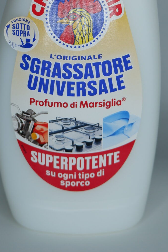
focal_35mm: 80
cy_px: -45
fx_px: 560
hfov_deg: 17.1
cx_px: 77
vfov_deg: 23.3
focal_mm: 21.5
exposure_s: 1/500
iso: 200
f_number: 4.2
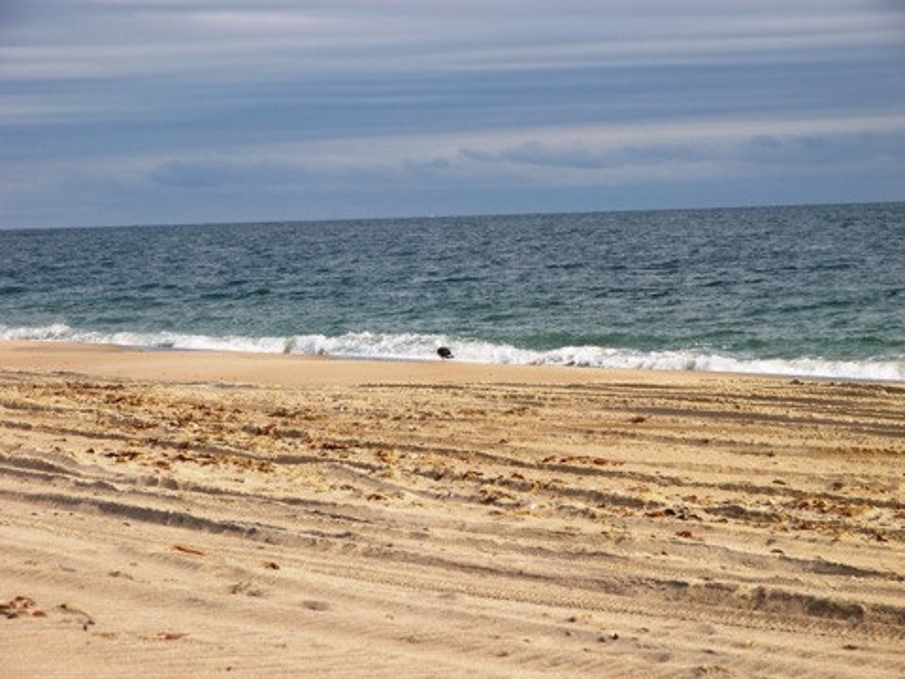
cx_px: 452
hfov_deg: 14.1
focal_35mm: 140
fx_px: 3660
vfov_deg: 10.6
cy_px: 340
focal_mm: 29.4
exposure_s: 1/400
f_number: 4.1
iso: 50
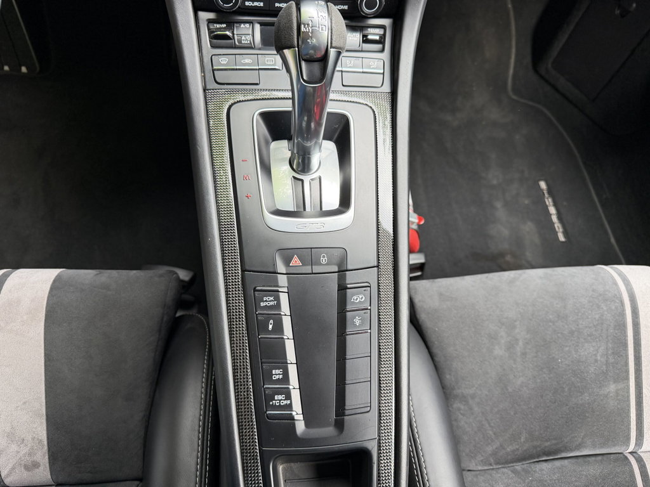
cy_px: 244
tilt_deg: -62.0
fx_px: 451
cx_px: 325
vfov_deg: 56.8
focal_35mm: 24
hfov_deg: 71.6
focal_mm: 6.76
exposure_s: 1/128
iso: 200
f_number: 1.78
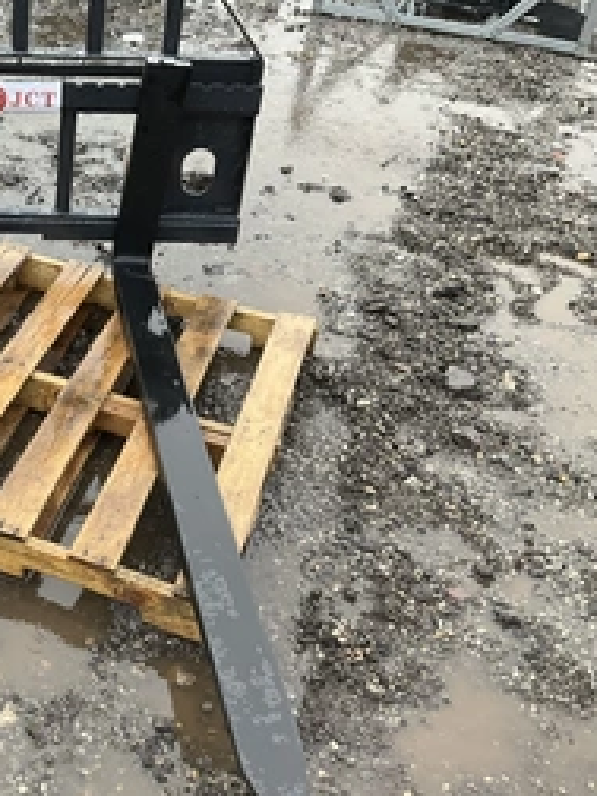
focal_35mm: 46
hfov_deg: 29.6
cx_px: 9
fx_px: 1058
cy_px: 379
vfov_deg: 41.2
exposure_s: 1/122
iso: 64
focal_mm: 3
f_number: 1.8
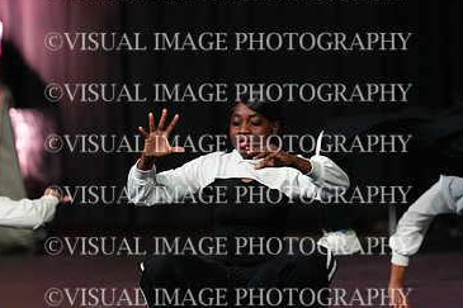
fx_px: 6132
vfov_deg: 2.9
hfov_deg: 4.3
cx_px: 228
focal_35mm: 477
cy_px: 169
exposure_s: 1/1250
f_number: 3.5
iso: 16000
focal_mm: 300
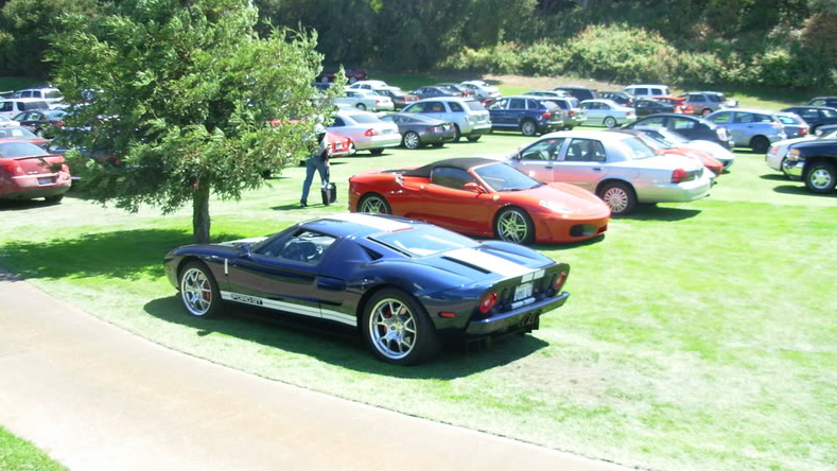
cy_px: 287
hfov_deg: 48.4
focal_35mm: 42
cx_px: 419
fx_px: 932
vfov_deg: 28.3
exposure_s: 1/235
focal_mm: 6.3
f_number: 2.9
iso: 50
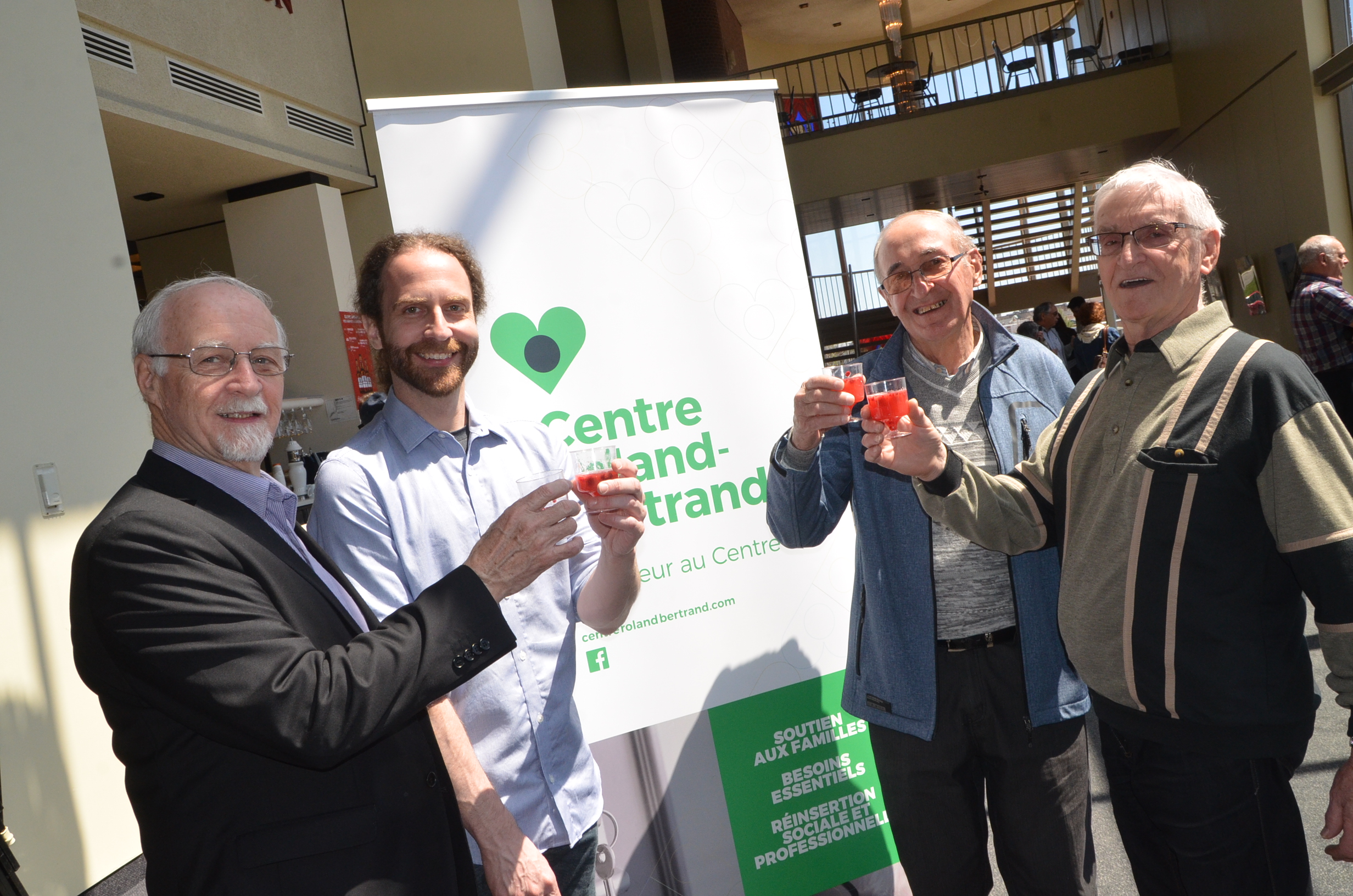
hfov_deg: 57.3
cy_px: 448
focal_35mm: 33
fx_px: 1238
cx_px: 676
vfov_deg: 39.8
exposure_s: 1/250
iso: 1000
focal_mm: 22
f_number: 13
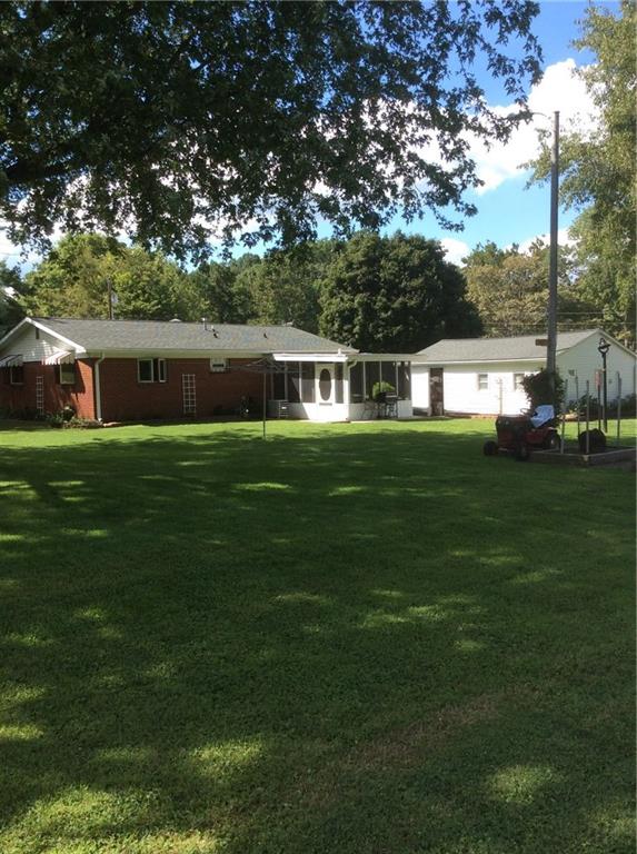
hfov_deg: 44.0
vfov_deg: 56.9
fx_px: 788
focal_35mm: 32
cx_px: 318
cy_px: 427
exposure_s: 1/657
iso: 32
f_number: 2.4
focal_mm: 3.3
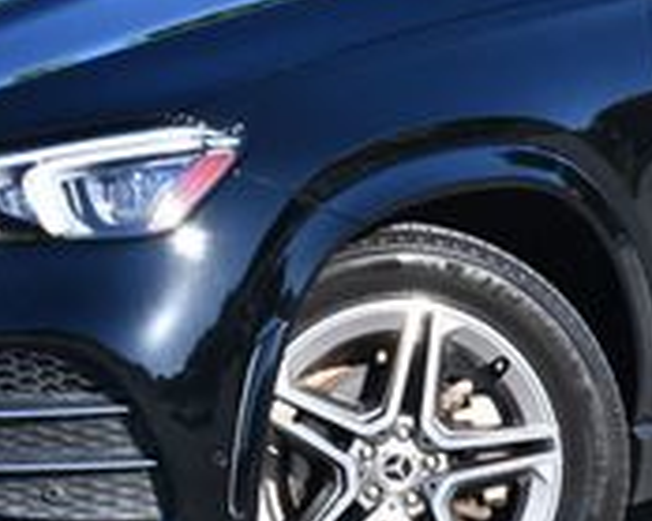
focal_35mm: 263
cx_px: 517
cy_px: 41
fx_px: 5072
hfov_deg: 7.3
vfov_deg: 5.9
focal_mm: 38
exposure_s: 1/250
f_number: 7.1
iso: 200
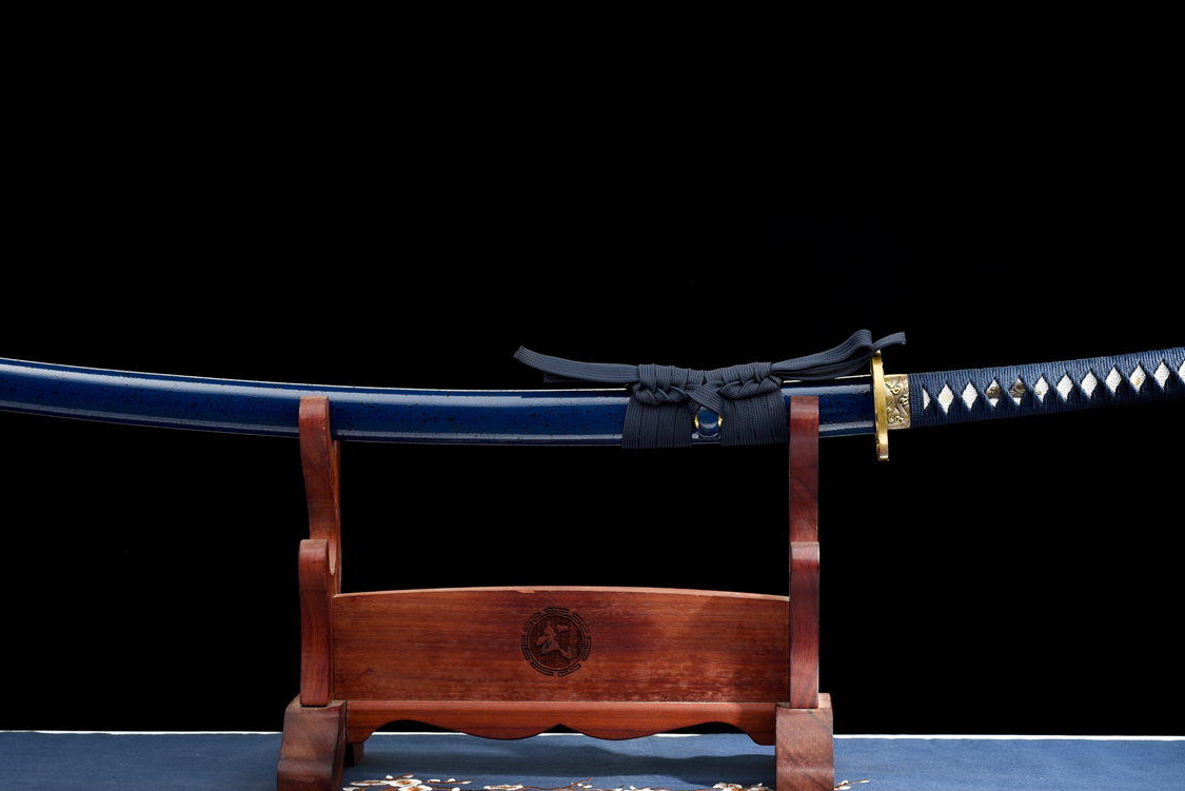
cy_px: 469
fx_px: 2634
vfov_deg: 17.1
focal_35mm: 80
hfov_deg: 25.3
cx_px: 541
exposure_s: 1/160
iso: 200
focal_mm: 60
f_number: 10
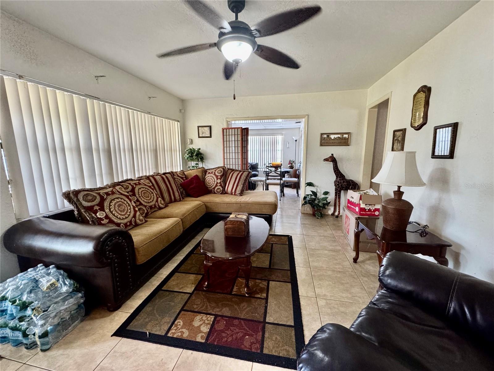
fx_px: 200
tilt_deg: -10.2
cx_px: 247
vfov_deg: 85.7
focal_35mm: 14
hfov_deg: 102.1
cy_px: 186
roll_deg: +0.0
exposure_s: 1/60
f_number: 2.2
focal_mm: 2.22
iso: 400
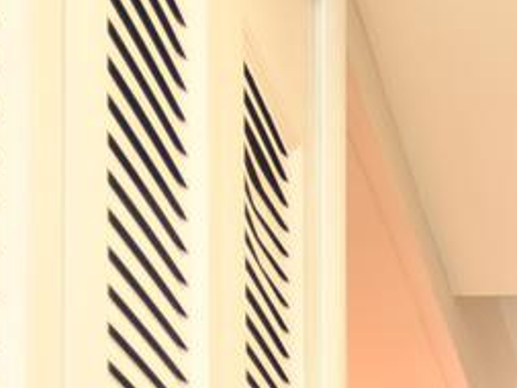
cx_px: 644
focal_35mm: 109
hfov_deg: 17.1
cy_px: 1000
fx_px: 1629
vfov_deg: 11.0
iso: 100
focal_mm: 14
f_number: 2.8
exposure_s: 1/6
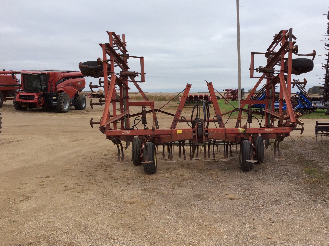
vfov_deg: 36.7
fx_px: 370
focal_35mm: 39
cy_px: 128
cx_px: 198
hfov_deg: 47.6
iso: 32
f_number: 2.4
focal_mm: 3.3
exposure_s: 1/773
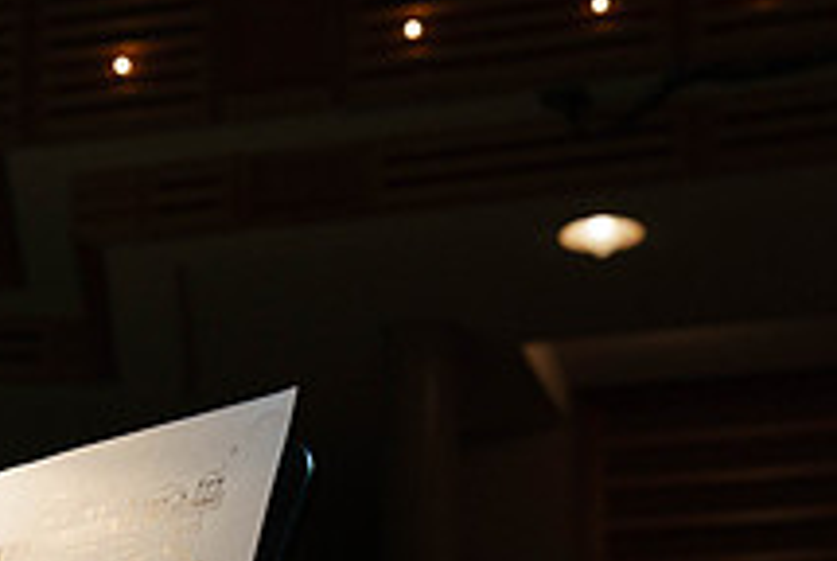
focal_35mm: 175
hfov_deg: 11.5
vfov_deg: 7.8
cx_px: -206
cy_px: 723
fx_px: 4074
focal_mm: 65
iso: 2500
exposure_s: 1/200
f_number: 9
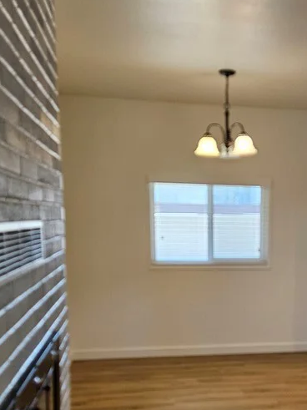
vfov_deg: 38.3
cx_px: 259
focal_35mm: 48
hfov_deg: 29.3
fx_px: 568
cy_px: 325
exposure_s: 1/120
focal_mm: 5.4
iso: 200
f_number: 1.8
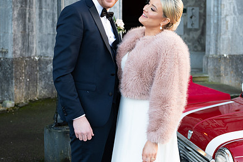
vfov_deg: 21.5
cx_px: 135
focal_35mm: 63
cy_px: 61
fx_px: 425
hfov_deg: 31.9
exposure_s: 1/160
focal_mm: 42
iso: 250
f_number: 3.5
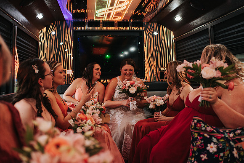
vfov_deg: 37.5
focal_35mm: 35
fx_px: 240
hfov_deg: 54.0
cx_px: 122
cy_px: 82
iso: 1000
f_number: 2.8
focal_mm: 35
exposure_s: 1/200
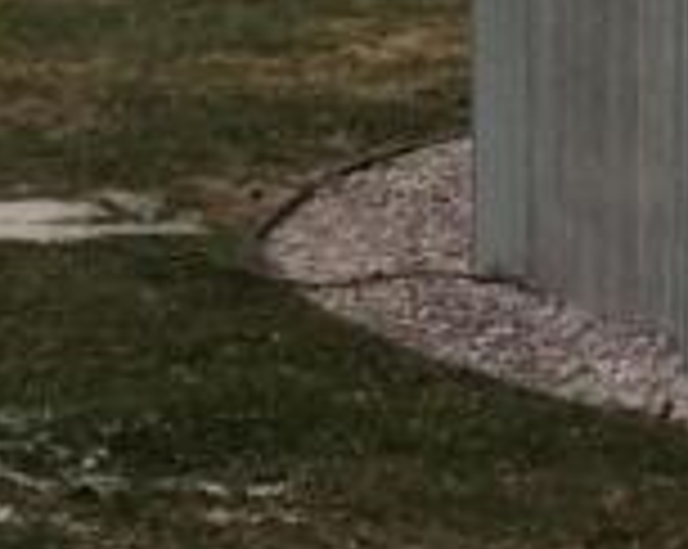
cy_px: -376
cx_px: 1007
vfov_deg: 7.2
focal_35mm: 210
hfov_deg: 9.0
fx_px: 4271
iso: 32
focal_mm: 3.3
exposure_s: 1/1362
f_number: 2.4
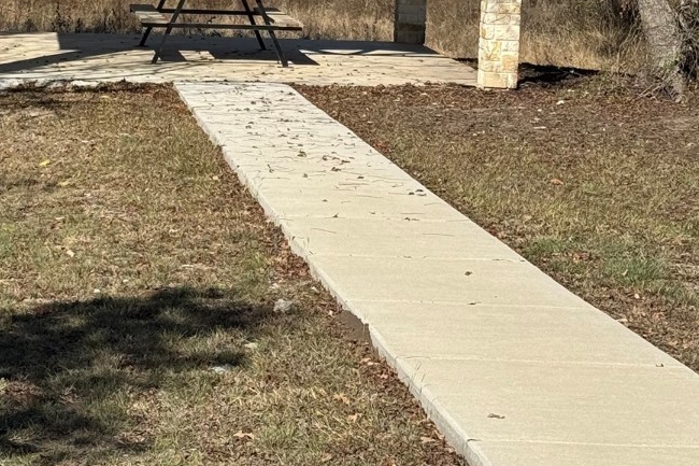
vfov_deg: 11.5
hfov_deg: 17.3
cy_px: 6
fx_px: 2290
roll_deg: -1.2
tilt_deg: -2.5
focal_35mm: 118
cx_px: 173
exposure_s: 1/4608
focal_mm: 6.76
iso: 64
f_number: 1.78
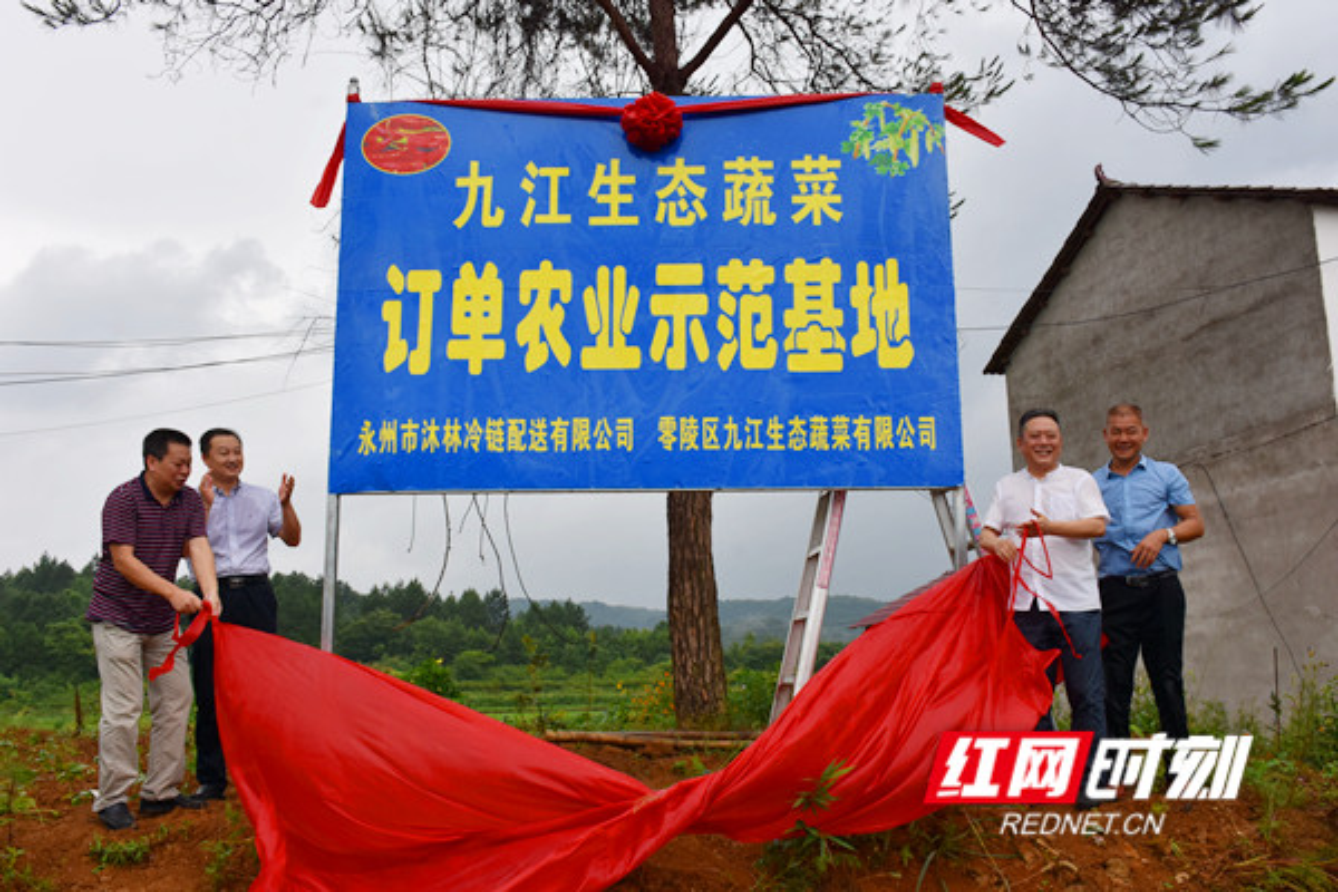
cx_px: 669
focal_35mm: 33
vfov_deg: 40.0
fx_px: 1226
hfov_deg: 57.2
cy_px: 446
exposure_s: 1/500
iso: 360
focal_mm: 22
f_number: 8
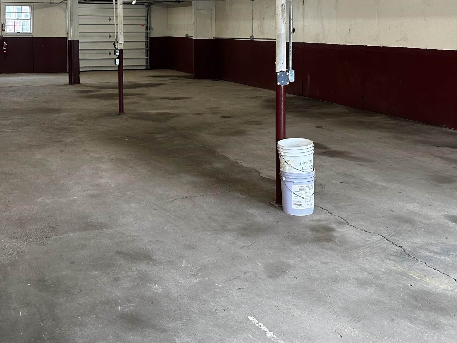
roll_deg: +0.0
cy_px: 63
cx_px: 206
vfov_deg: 32.6
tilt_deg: -4.1
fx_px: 568
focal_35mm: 43
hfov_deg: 43.8
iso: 160
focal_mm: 6.86
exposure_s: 1/120
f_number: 1.78
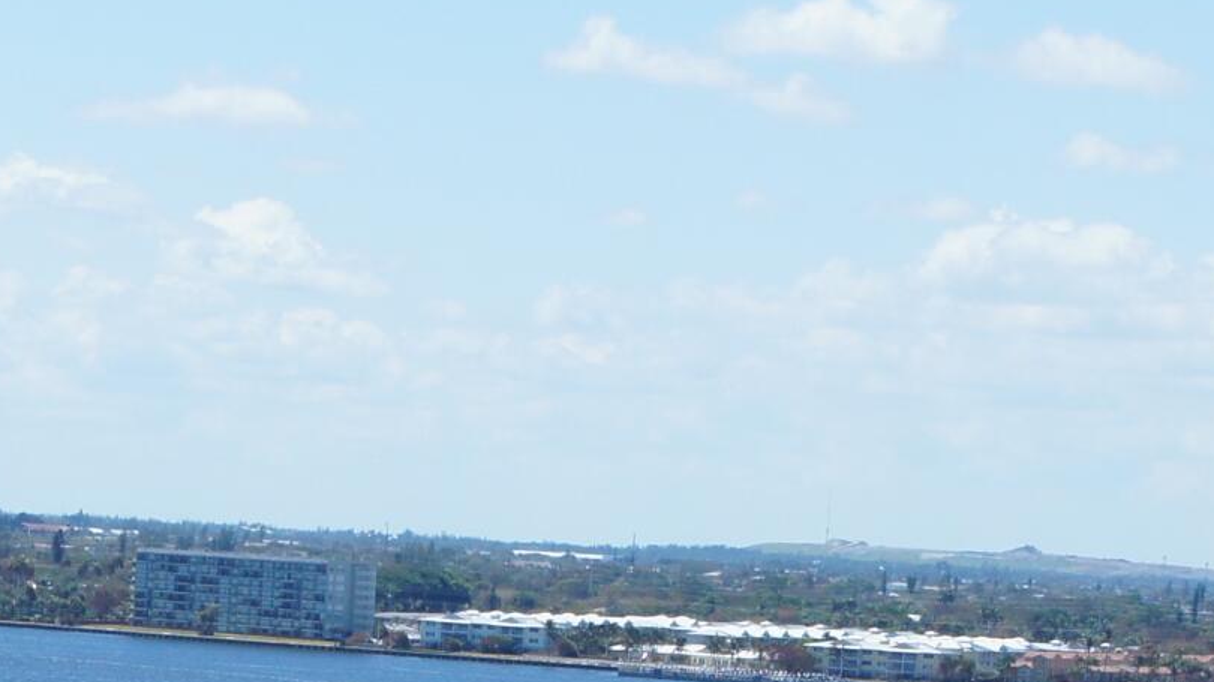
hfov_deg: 9.8
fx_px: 7112
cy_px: 903
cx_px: 508
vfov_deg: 5.5
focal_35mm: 221
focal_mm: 38
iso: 200
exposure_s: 1/250
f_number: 13
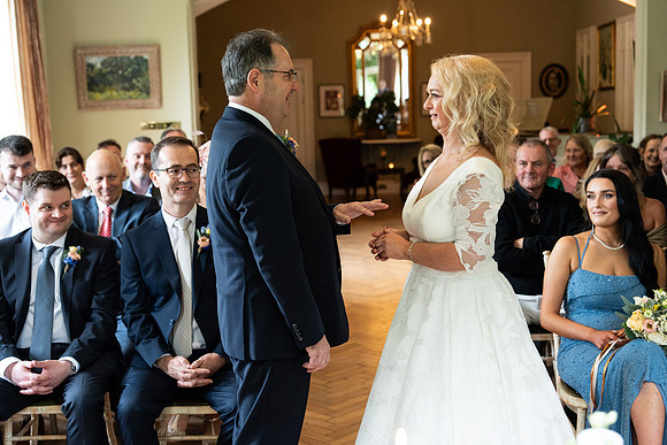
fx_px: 927
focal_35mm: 50
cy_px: 222
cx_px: 334
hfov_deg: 39.6
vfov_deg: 27.0
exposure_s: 1/200
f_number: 3.5
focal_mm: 50
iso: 3200
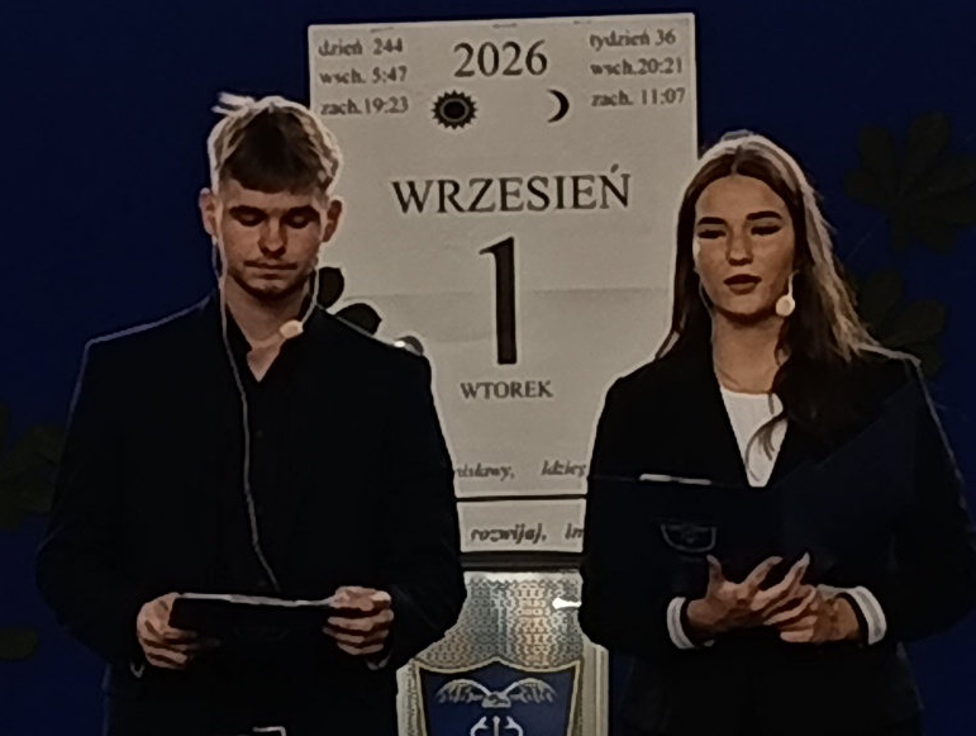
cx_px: 358
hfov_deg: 9.8
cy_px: 594
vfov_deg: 7.4
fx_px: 5677
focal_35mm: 201
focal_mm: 6.11
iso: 200
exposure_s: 1/100
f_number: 1.7
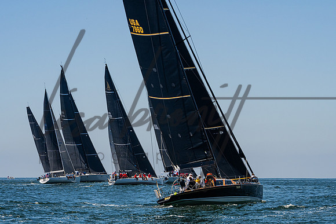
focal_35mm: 141
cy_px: 122
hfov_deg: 14.5
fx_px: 1317
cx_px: 169
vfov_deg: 9.7
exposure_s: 1/2500
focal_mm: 105
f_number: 8
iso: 500
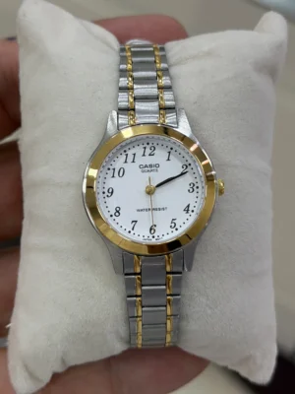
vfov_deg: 39.7
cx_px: 148
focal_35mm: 48
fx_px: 545
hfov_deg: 30.3
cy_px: 197
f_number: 1.78
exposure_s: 1/490
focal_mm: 6.76
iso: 64
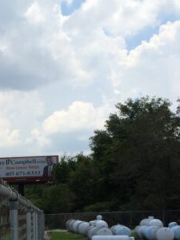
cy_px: 227
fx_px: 527
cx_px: -43
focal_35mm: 76
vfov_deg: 24.7
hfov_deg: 18.3
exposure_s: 1/2933
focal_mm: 4.12
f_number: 2.2
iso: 32
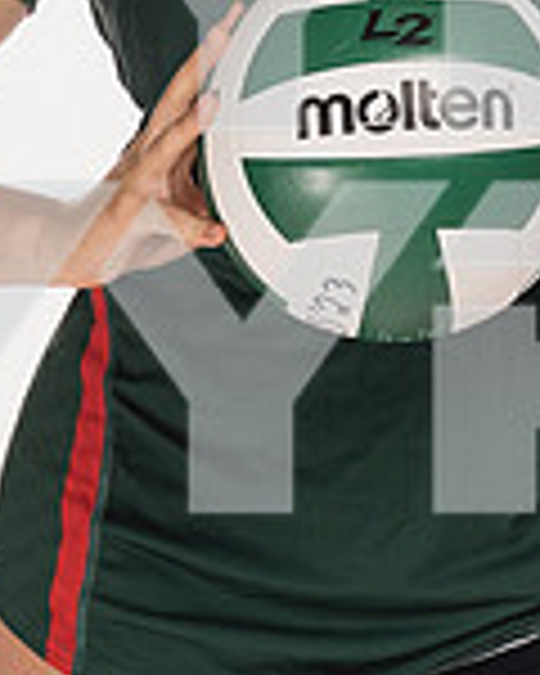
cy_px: -60
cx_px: 384
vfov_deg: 6.3
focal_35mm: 305
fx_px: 6093
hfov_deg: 5.1
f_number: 5.6
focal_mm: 70
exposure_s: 1/250
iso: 400
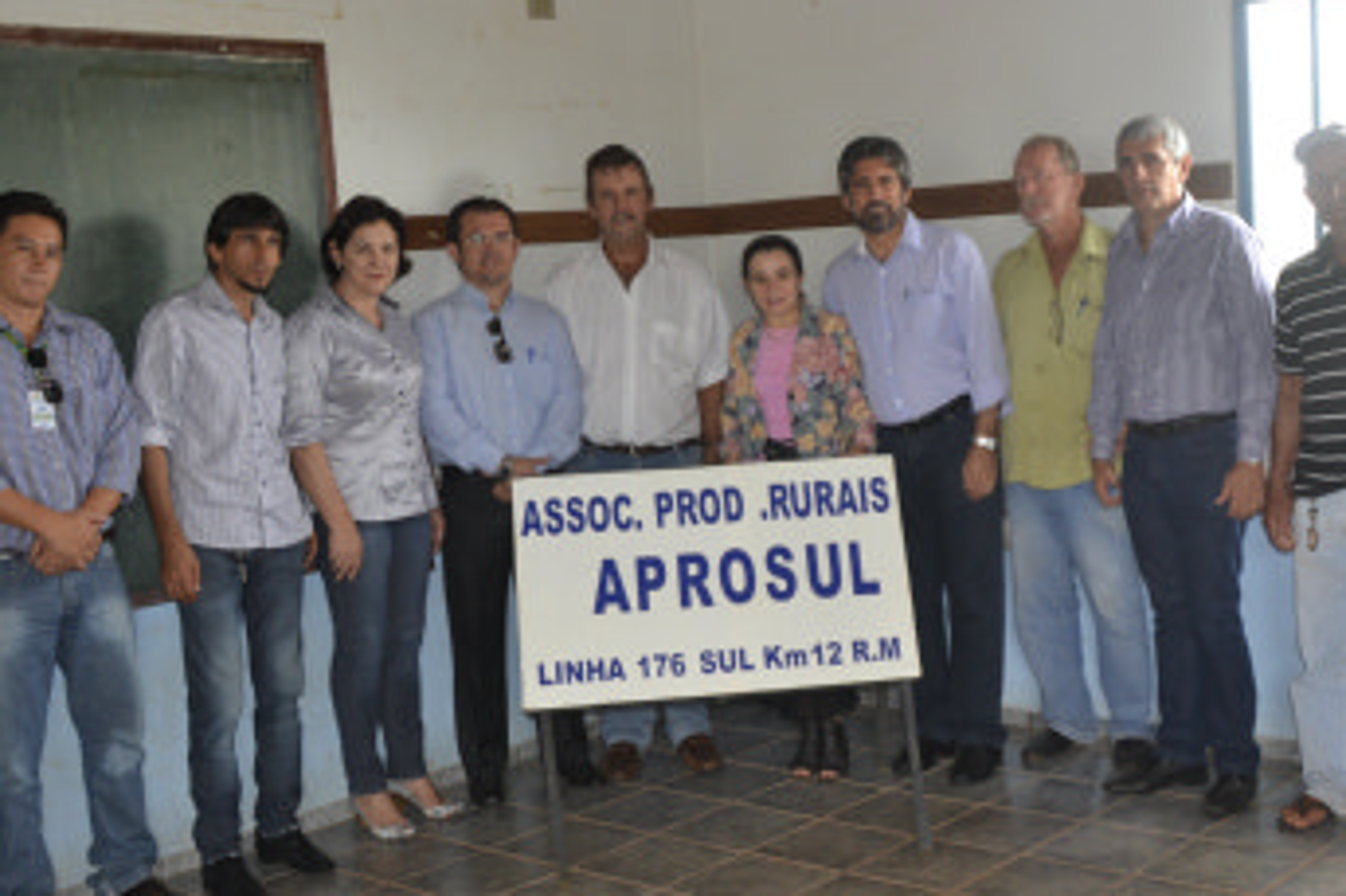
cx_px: 806
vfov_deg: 28.0
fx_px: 1794
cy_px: 515
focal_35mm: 48
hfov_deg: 41.0
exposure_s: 1/60
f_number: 3.8
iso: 400
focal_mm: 22
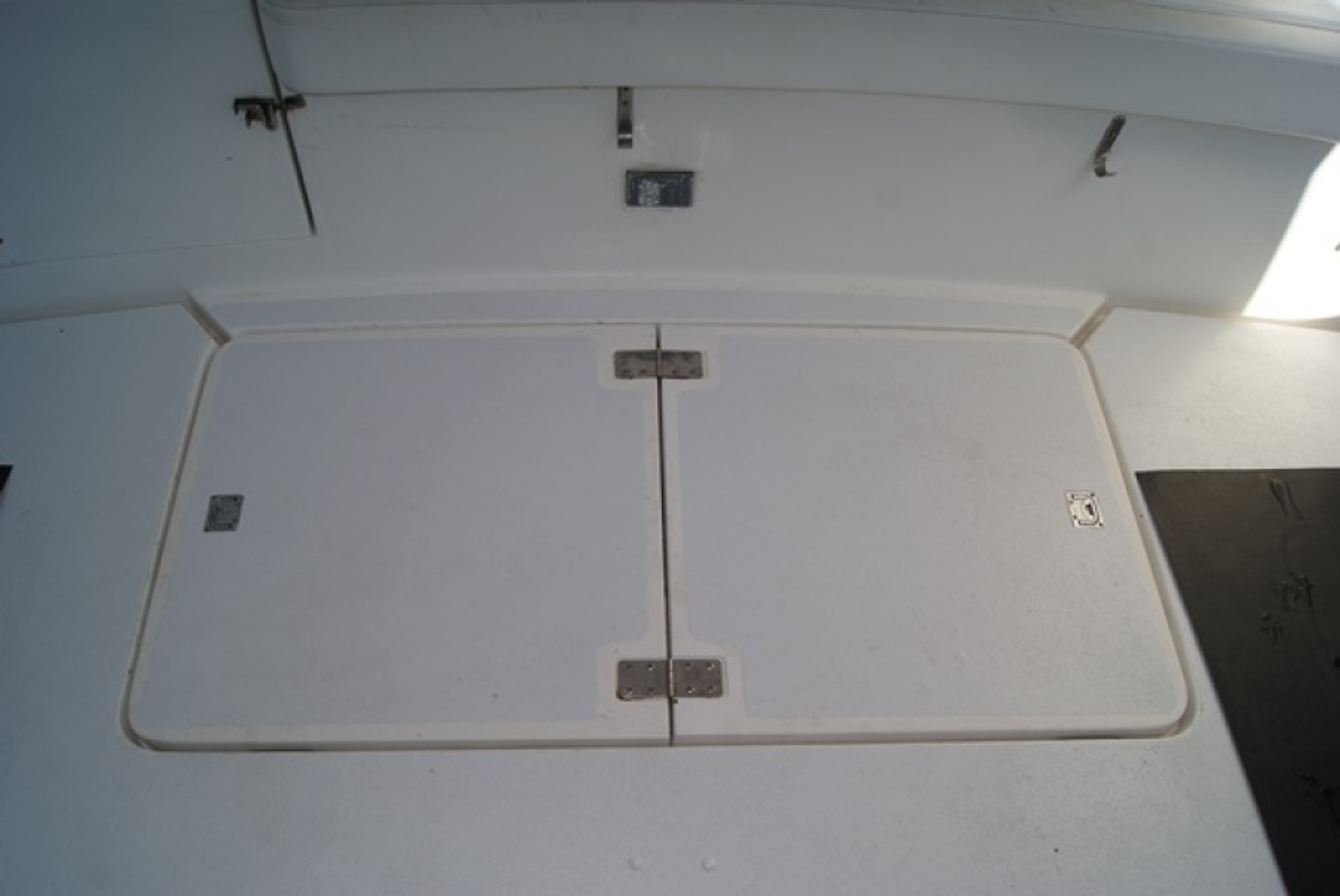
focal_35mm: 27
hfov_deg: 67.3
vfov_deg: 48.0
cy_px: 448
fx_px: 1006
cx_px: 670
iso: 100
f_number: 8
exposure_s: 1/160
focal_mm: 18
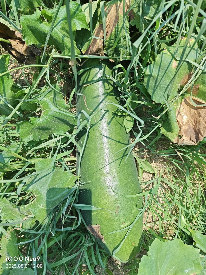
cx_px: 103
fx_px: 183
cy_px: 138
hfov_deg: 58.9
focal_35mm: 23
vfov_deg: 73.9
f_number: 1.88
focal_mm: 5.56
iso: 71
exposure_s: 1/1366
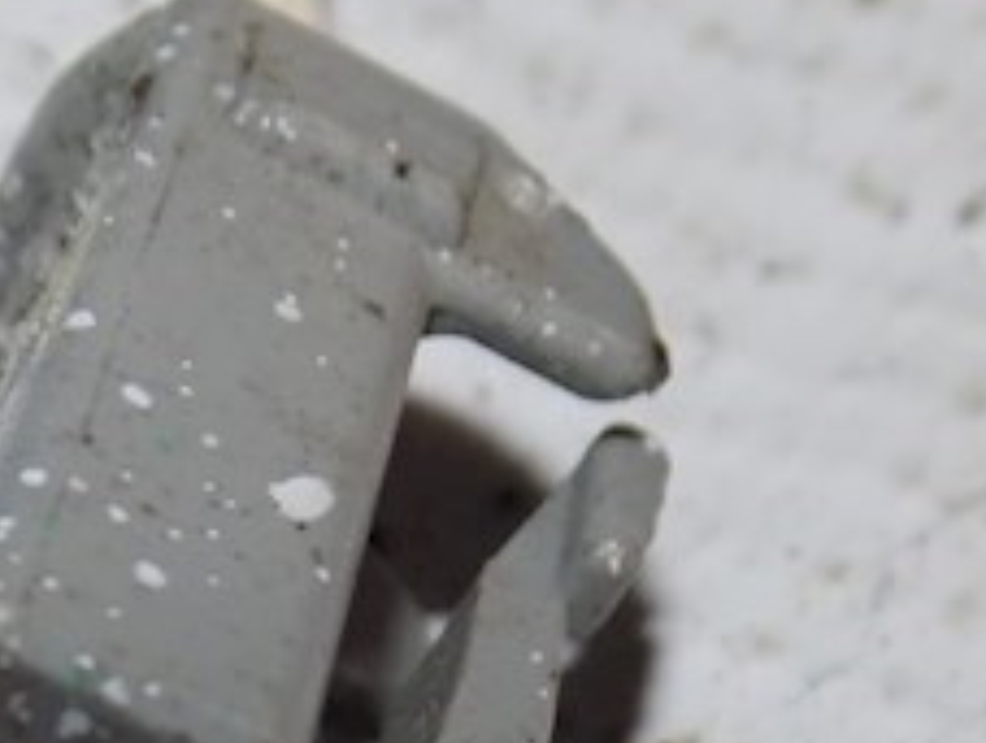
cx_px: -287
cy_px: 982
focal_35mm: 166
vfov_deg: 8.8
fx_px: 4736
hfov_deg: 11.6
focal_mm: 10.5
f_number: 4
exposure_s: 1/30
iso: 200
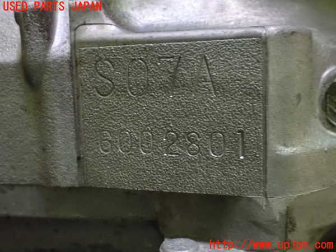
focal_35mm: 44
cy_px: 126
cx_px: 168
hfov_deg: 42.9
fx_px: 427
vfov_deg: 32.9
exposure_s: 1/10
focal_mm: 7.84
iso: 1600
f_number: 2.9
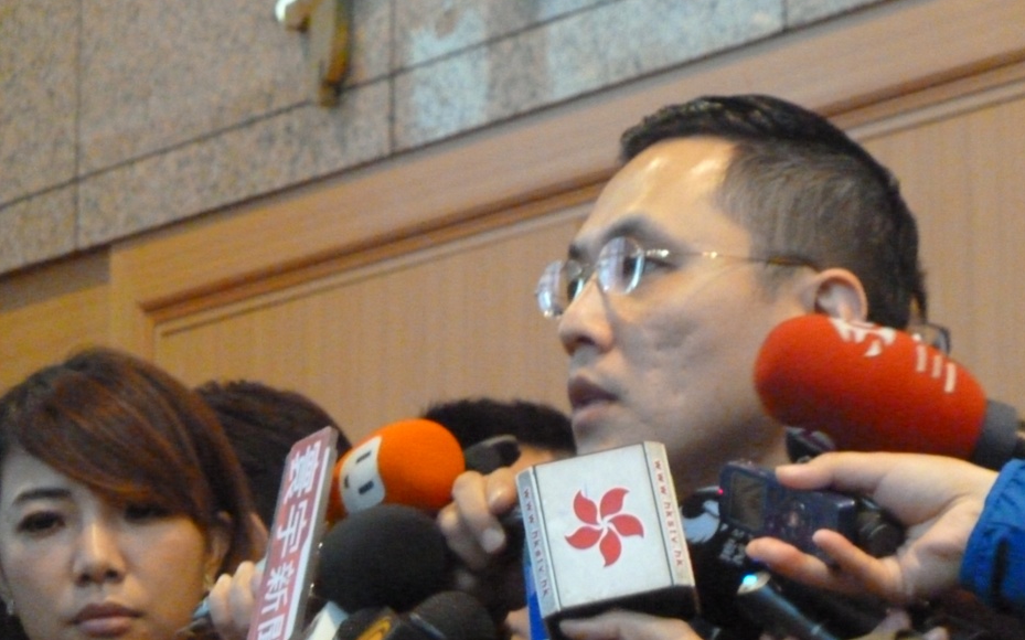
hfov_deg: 11.6
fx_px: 5027
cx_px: 514
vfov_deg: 7.3
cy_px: 353
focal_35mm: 180
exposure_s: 1/15
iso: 1600
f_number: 4.5
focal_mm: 27.8
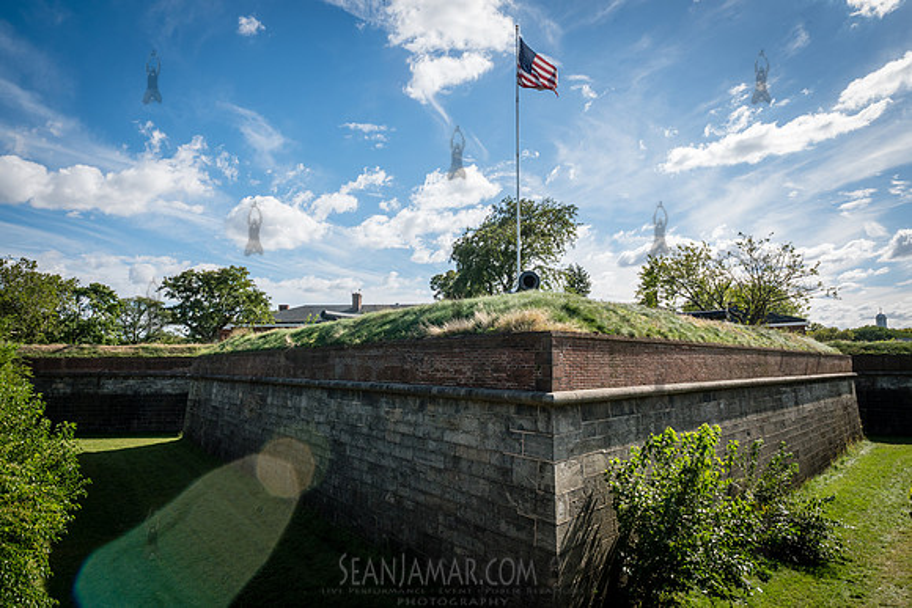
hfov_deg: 73.7
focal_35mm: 24
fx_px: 608
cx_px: 456
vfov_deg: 53.2
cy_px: 304
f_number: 13
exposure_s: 1/320
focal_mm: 24
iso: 500
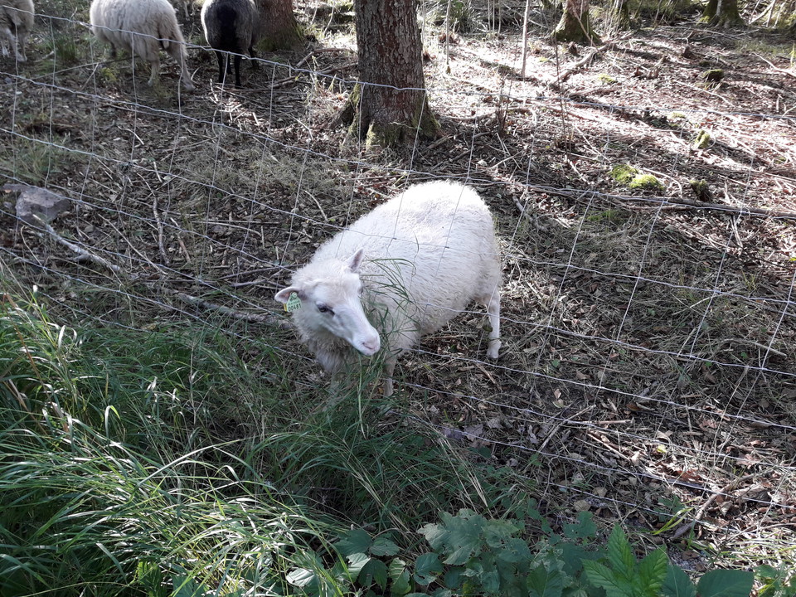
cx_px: 398
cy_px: 298
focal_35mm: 28
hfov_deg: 63.4
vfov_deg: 49.7
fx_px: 644
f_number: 1.9
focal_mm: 3.7
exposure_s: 1/50
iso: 40
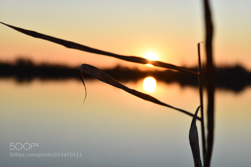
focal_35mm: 75
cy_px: 84
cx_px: 126
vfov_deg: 18.2
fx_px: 523
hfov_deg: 27.0
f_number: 5.6
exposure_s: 1/320
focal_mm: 50
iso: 100
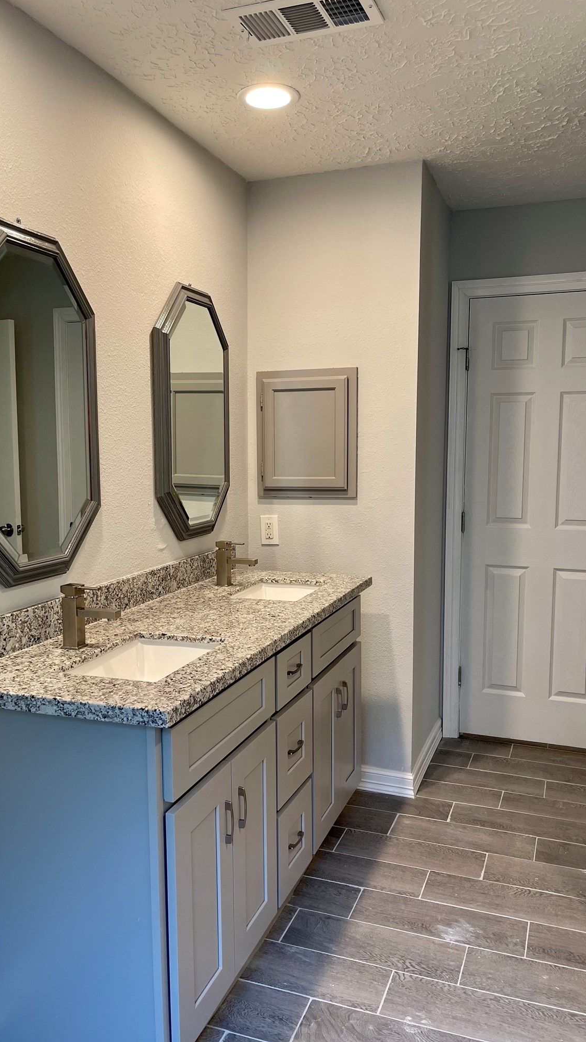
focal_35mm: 29
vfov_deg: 66.1
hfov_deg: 40.1
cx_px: 264
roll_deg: +0.5
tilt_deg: -6.9
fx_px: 801
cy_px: 522
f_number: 1.6
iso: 64
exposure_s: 1/60
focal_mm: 5.1
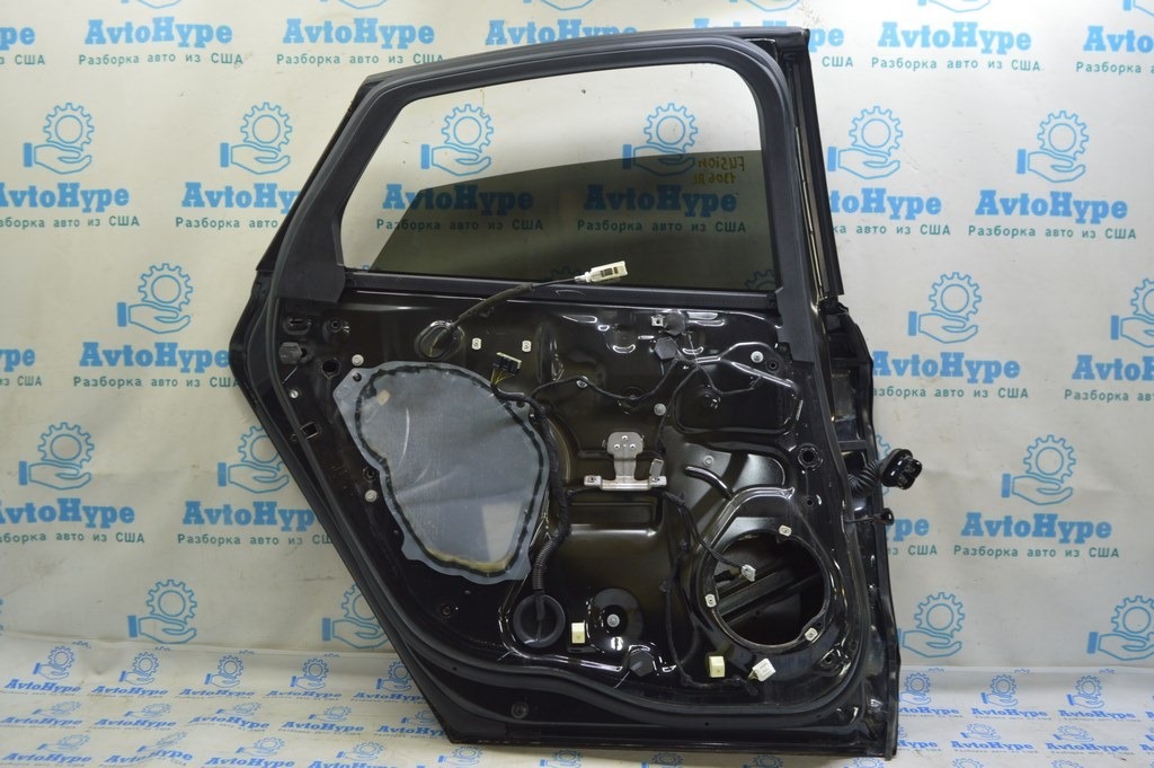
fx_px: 961
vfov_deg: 43.5
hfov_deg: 62.0
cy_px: 384
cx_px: 577
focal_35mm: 30
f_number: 5.6
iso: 400
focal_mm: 20
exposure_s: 1/20
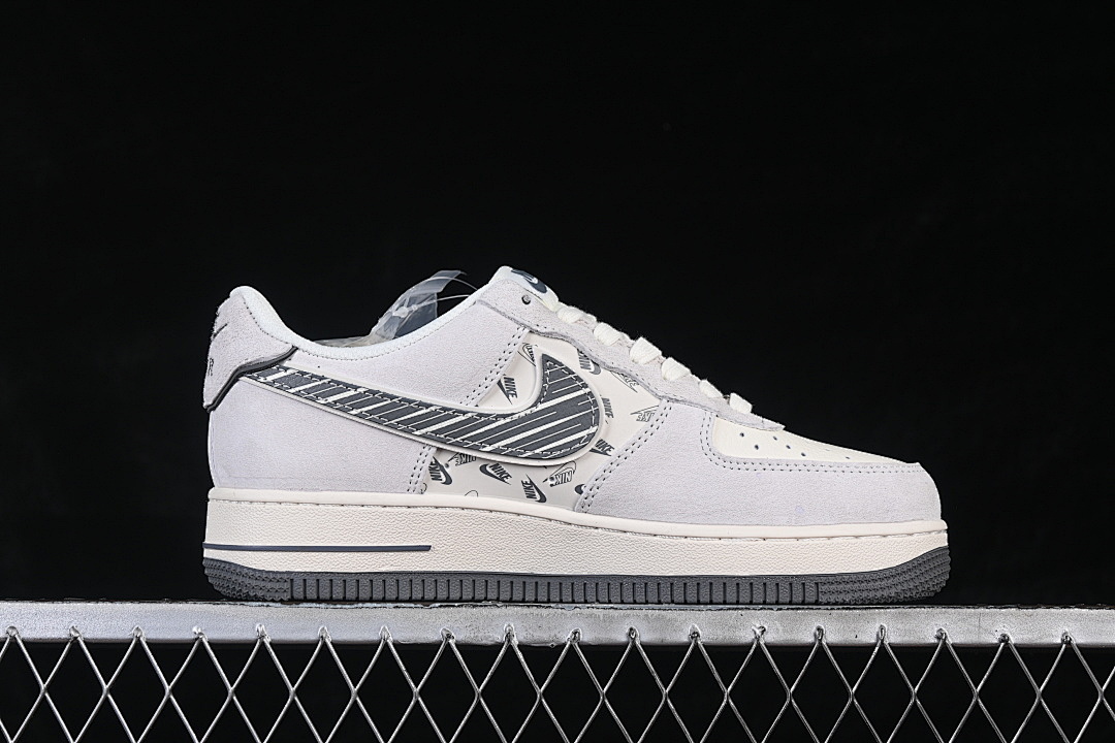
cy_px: 372
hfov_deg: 27.0
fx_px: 2323
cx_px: 558
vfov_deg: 18.2
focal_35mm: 75
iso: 160
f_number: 8
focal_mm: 50
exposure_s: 1/80
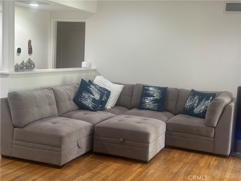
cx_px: 120
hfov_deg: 39.7
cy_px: 90
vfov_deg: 30.3
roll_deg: -3.2
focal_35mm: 48
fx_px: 334
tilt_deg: -6.2
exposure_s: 1/60
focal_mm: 6.86
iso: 160
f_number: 1.78
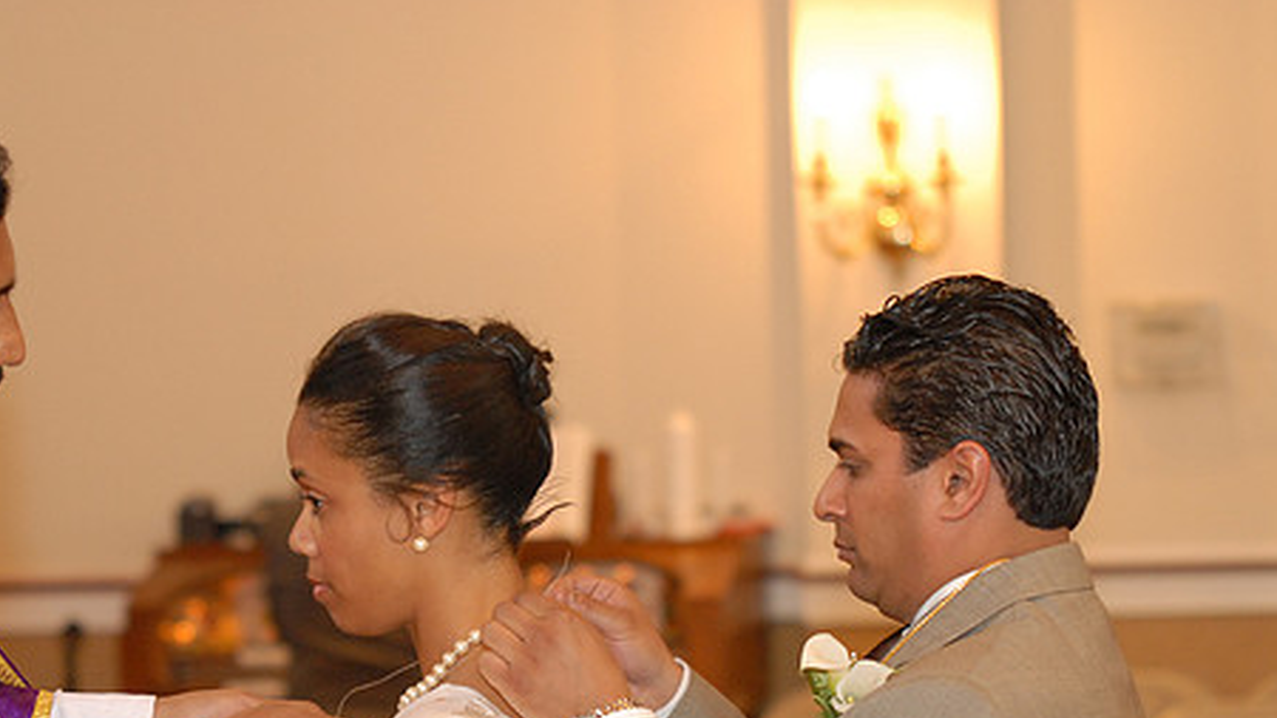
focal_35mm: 142
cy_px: 539
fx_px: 4808
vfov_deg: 8.5
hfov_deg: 15.1
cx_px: 474
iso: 800
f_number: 2.8
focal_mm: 70
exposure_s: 1/90
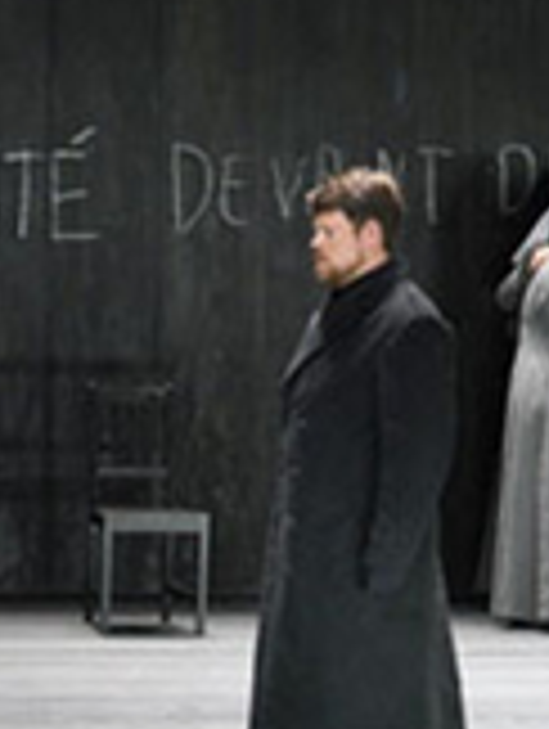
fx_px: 4197
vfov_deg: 9.9
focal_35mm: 199
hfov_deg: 7.5
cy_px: 270
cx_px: 279
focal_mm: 70
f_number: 4.5
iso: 5000
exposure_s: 1/200
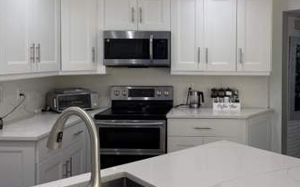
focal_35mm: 40
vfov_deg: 31.8
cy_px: 65
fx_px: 327
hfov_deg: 48.4
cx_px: 201
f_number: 1.6
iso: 125
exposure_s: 1/218
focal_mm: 5.96
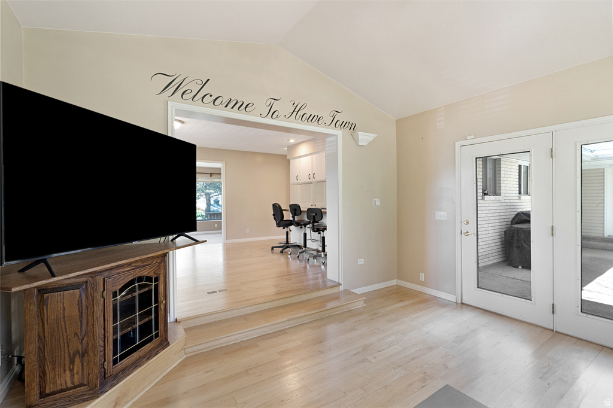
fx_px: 272
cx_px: 306
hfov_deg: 96.8
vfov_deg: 73.7
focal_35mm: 16
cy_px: 204
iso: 1000
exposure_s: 1/3
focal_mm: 16
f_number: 9
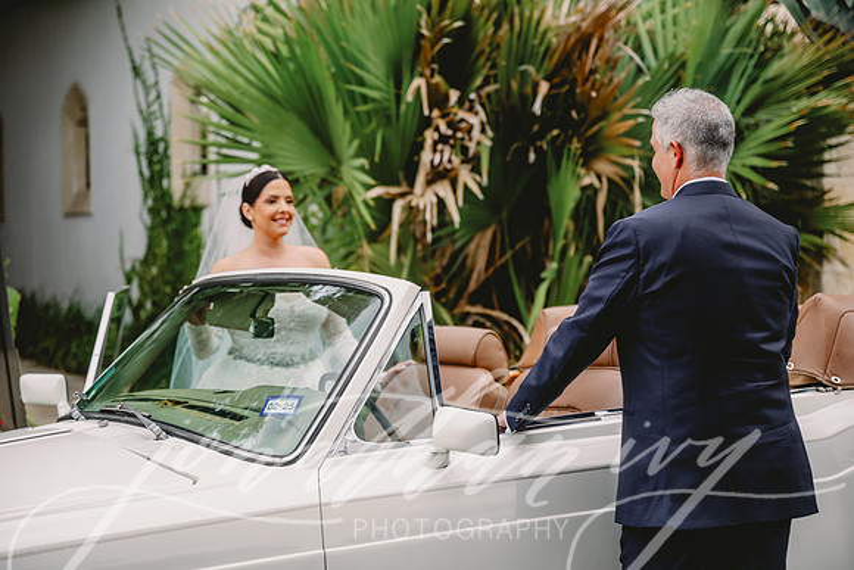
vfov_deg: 19.5
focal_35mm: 70
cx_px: 427
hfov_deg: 28.8
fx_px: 1661
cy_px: 285
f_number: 2.8
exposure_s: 1/500
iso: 400
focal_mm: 70
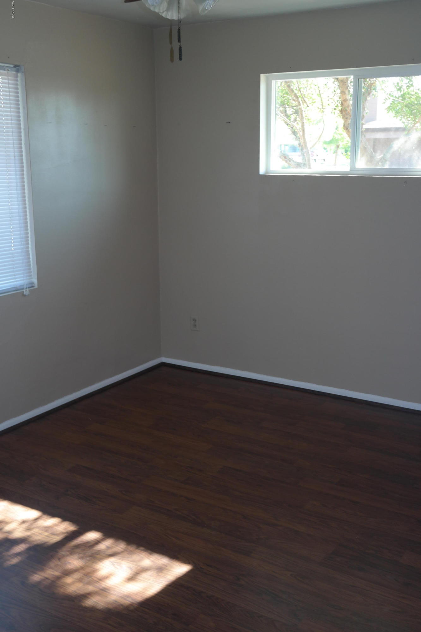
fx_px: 702
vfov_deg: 48.5
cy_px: 316
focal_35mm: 40
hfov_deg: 33.4
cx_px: 210
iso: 400
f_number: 4
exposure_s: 1/50
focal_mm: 26
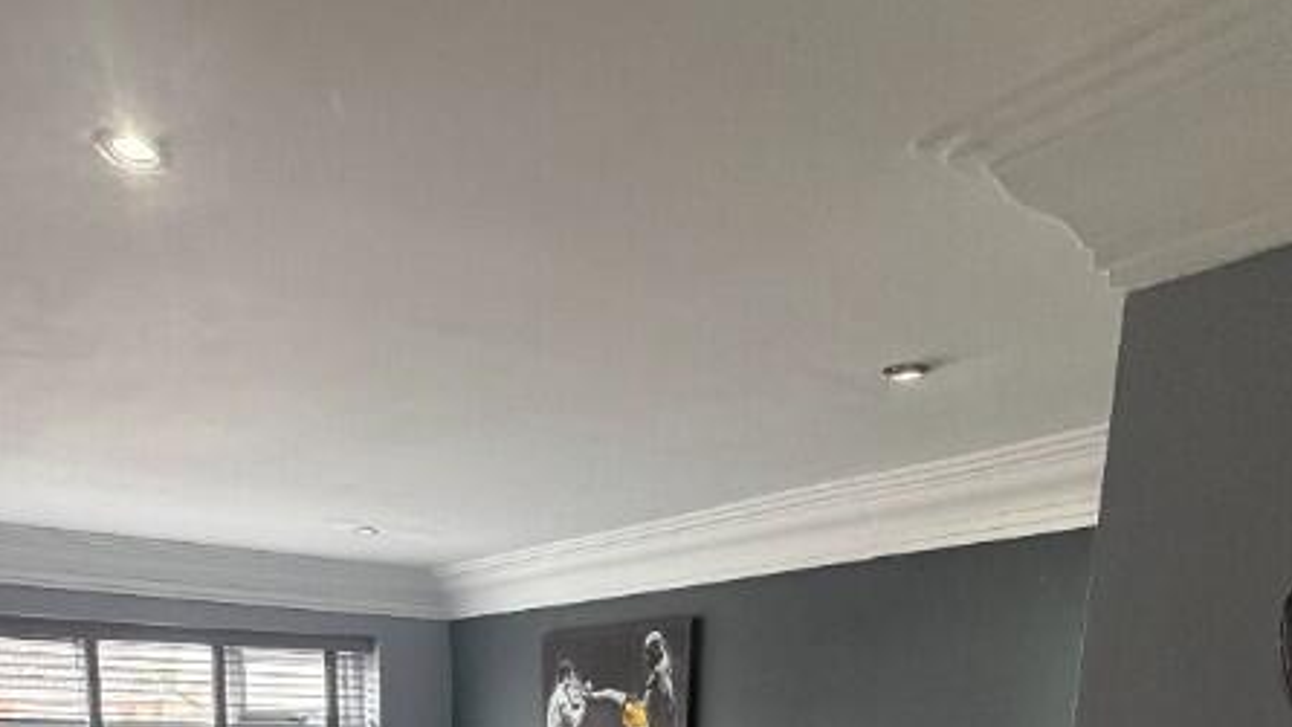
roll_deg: -0.8
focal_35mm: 35
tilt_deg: -13.9
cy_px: 1017
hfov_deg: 56.4
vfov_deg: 26.7
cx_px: 553
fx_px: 1199
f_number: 2.2
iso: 500
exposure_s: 1/57
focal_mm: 2.22
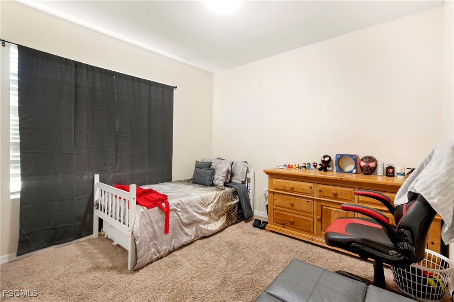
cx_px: 227
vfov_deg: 73.7
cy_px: 151
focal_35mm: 16
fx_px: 202
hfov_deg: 96.8
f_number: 8
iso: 100
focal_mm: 16
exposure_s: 4
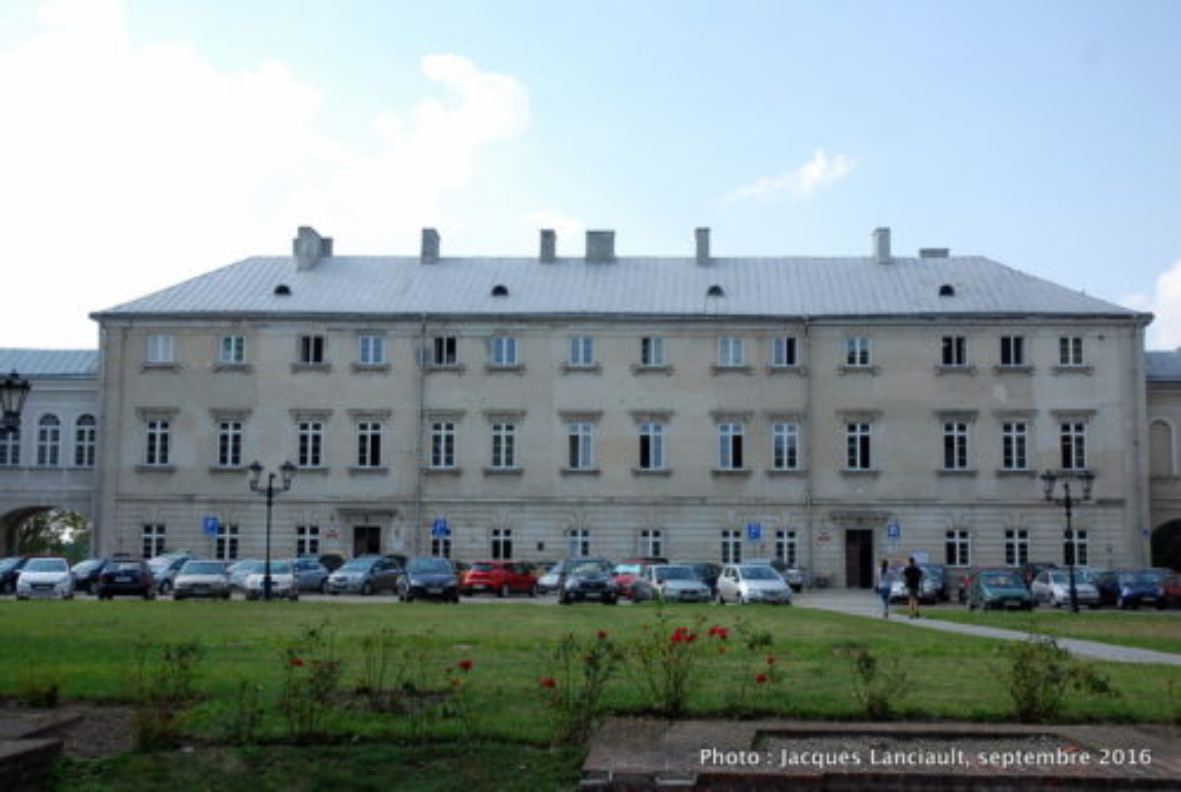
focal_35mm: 51
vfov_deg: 26.6
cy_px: 396
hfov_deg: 38.8
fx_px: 1676
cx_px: 590
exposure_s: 1/200
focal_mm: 34
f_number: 7.1
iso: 100
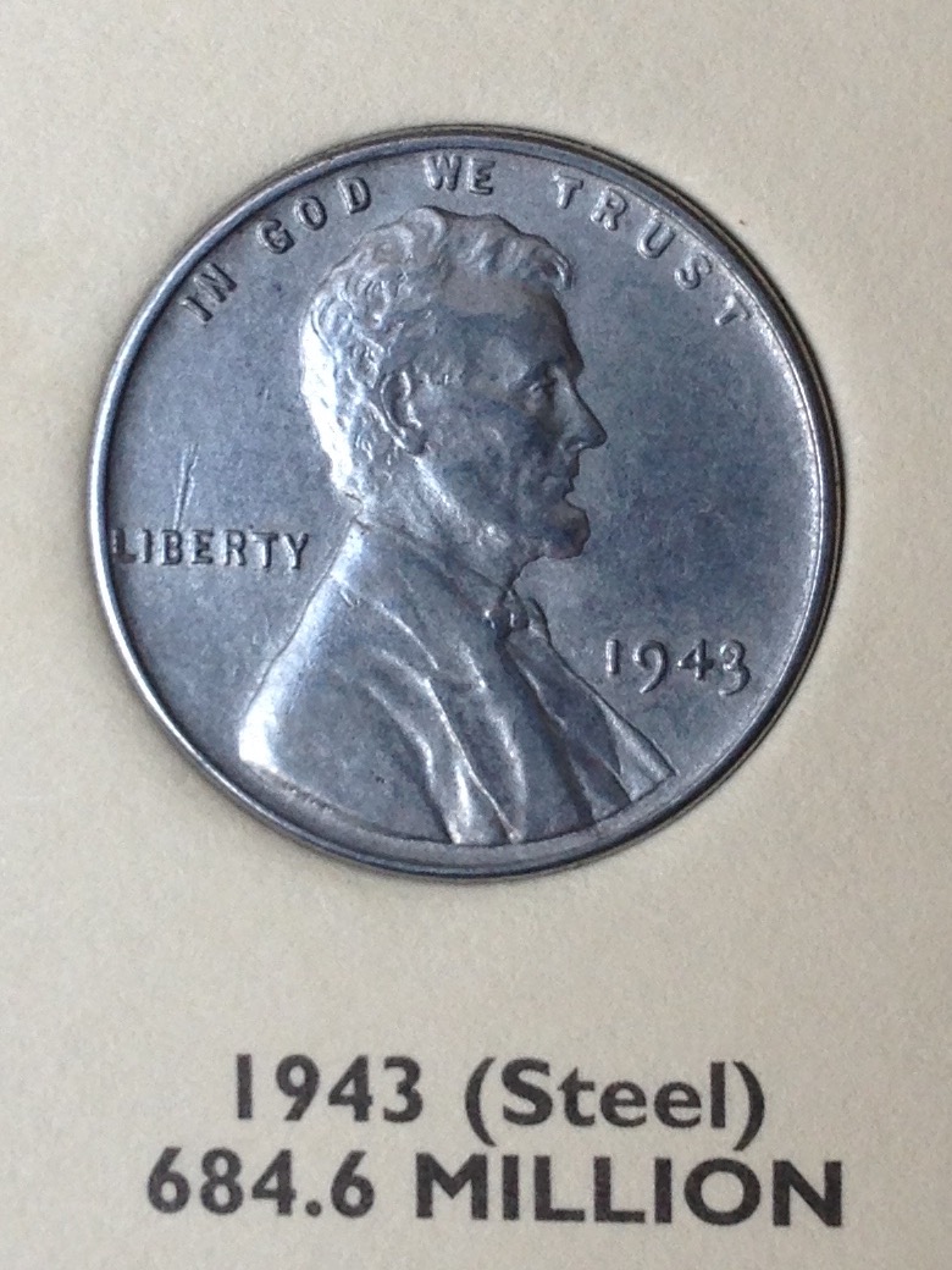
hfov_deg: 42.9
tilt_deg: -30.9
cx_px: 476
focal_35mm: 33
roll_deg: +0.9
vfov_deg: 55.4
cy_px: 635
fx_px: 1210
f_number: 2.4
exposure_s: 1/40
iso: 50
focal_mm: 4.12
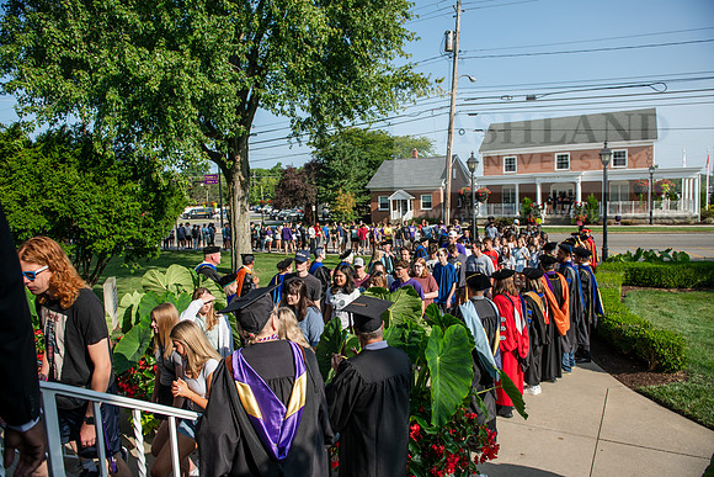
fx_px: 476
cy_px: 238
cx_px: 357
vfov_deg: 53.2
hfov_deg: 73.7
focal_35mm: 24
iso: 64
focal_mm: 24
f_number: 4
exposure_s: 1/400
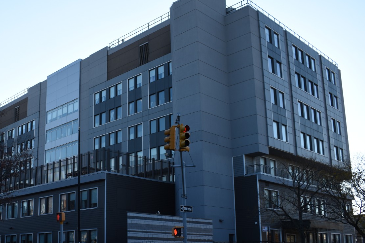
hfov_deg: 43.8
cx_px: 119
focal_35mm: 44
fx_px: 446
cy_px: 173
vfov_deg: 30.1
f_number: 5
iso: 100
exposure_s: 1/250
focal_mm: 20
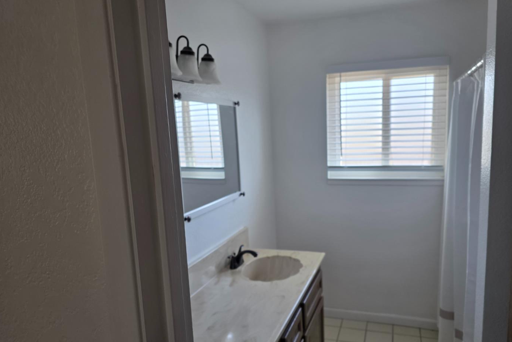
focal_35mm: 26
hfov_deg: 69.3
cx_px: 274
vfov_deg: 49.5
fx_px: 370
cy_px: 183
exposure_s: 1/180
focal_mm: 6.3
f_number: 1.7
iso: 160
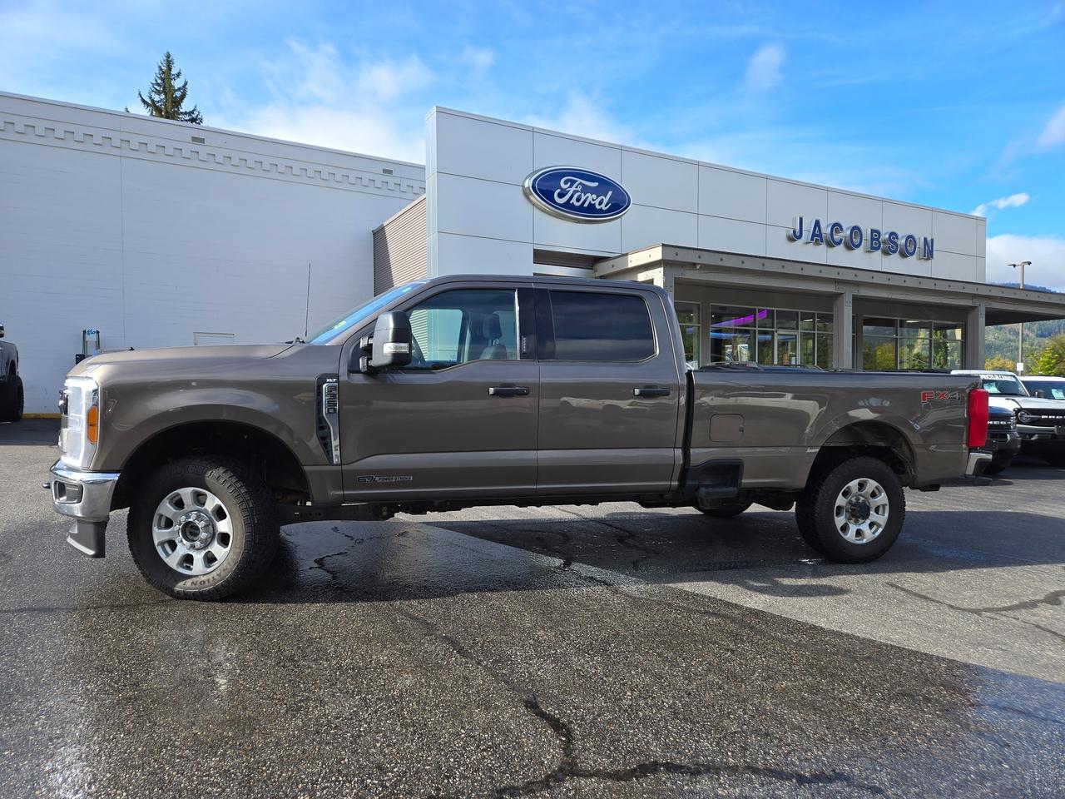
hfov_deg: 73.9
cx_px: 532
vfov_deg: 58.9
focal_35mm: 23
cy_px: 400
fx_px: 708
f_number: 1.8
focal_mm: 5.4
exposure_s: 1/659
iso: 25
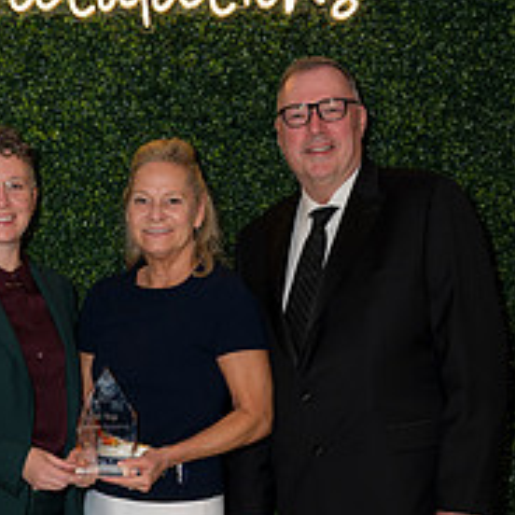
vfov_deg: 20.4
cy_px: 481
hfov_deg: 20.7
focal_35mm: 83
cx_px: 112
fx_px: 1397
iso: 500
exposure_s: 1/160
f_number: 5
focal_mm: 40
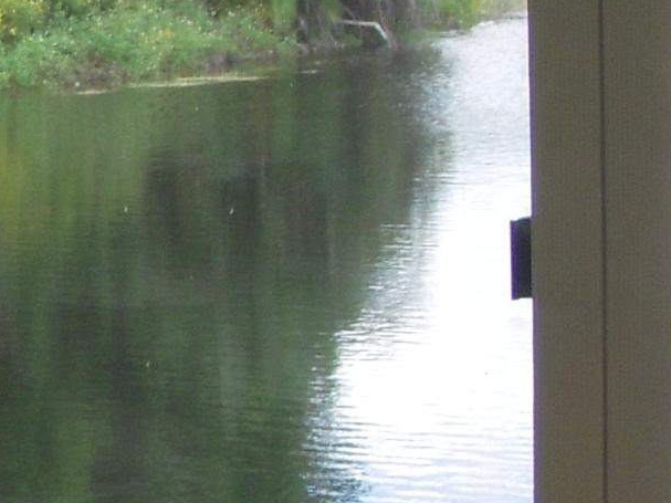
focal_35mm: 167
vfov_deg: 8.9
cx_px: -518
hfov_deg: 11.1
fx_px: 3237
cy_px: 298
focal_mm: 6.3
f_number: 3.3
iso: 100
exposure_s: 1/60
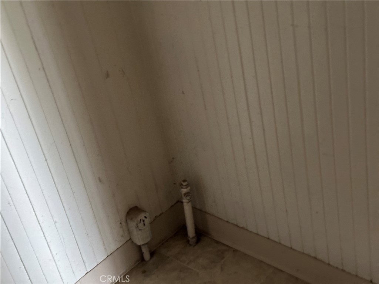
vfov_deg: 30.3
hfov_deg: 39.7
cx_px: 190
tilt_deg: -28.6
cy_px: 142
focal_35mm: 48
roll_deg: +9.8
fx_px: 526
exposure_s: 1/26
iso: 800
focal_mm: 6.86
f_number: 1.78
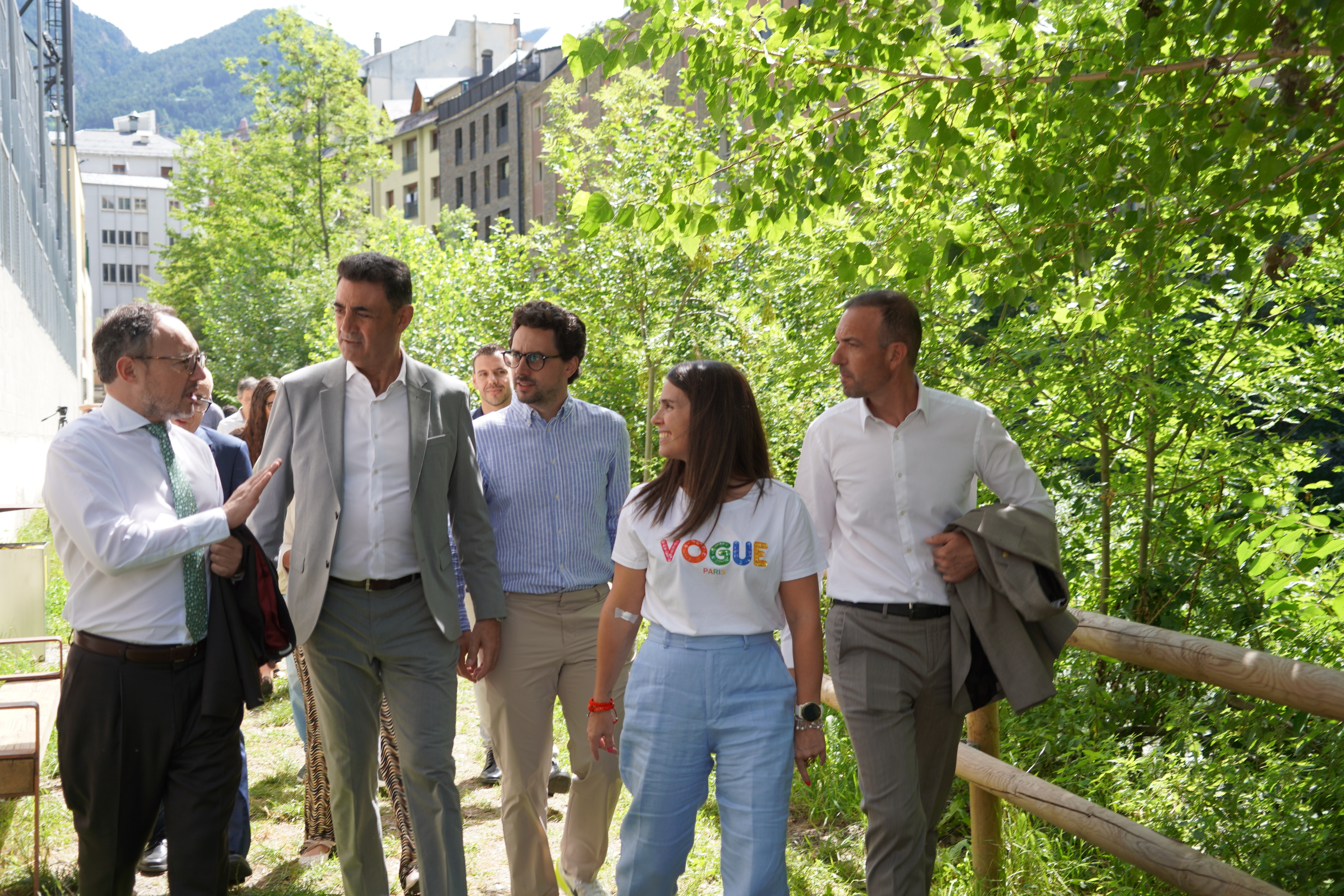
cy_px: 448
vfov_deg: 34.2
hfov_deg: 49.6
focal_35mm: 39
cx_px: 672
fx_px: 1456
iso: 100
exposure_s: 1/160
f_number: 4.5
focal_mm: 39
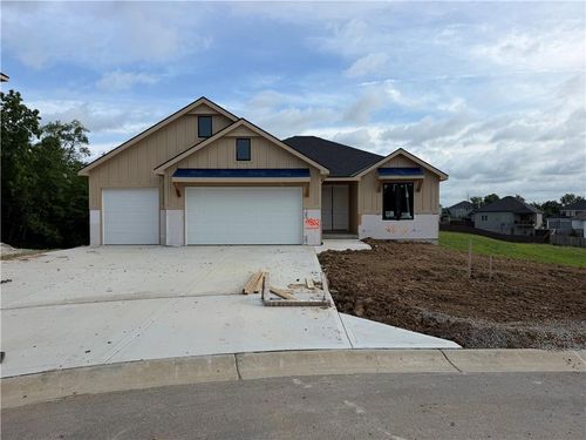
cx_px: 293
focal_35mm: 24
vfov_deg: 56.8
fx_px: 406
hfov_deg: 71.6
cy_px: 220
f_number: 1.78
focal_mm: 6.76
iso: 80
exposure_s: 1/3953
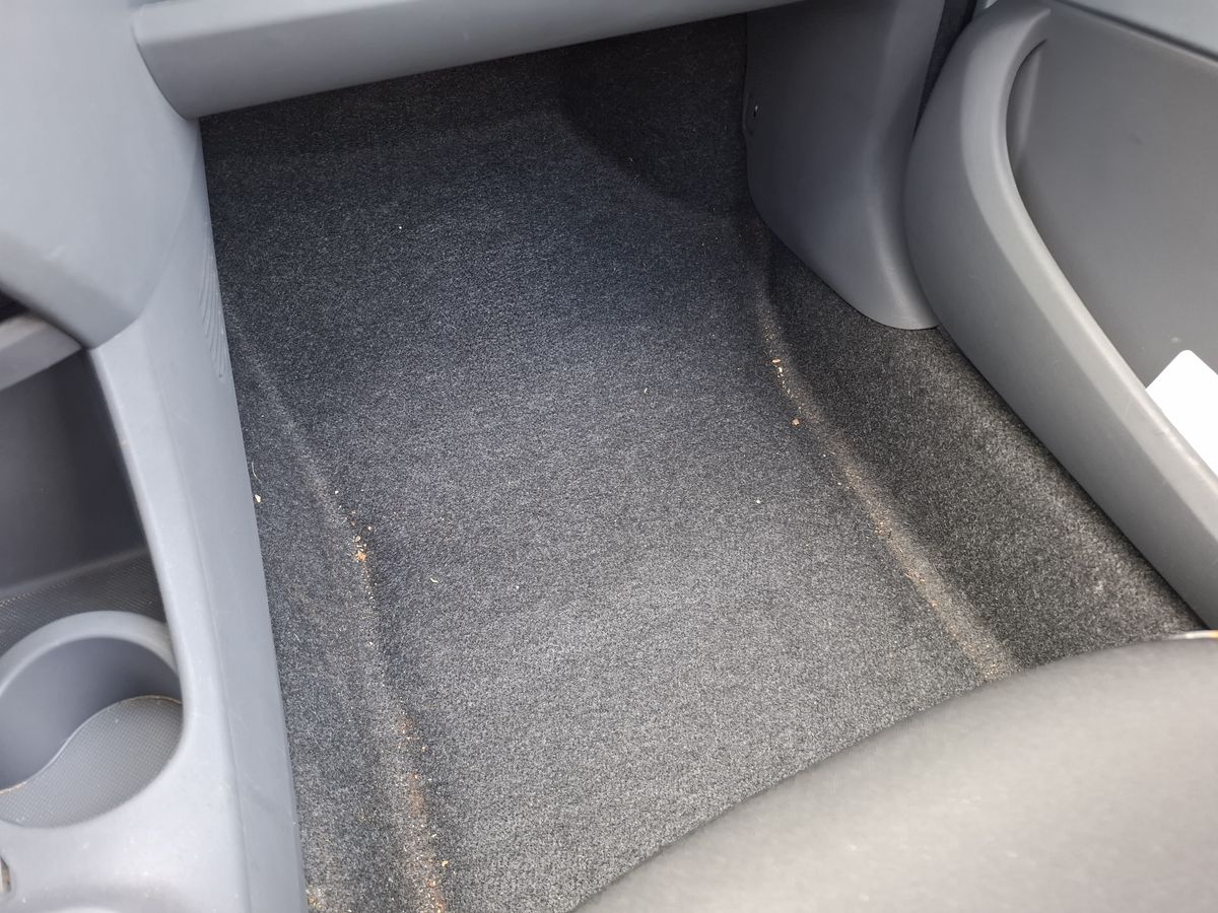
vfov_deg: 58.9
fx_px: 809
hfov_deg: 73.9
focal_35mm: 23
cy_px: 456
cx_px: 609
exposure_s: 1/50
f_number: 1.8
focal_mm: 5.54
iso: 250
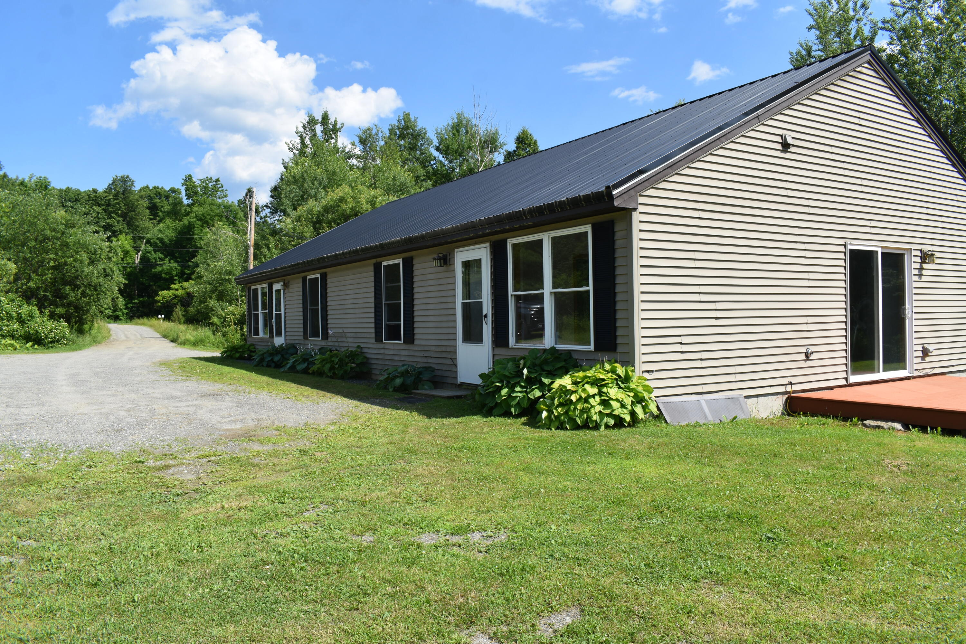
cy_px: 322
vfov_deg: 47.9
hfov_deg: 67.4
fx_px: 724
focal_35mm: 27
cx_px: 483
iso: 100
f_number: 11
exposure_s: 1/200
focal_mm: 18
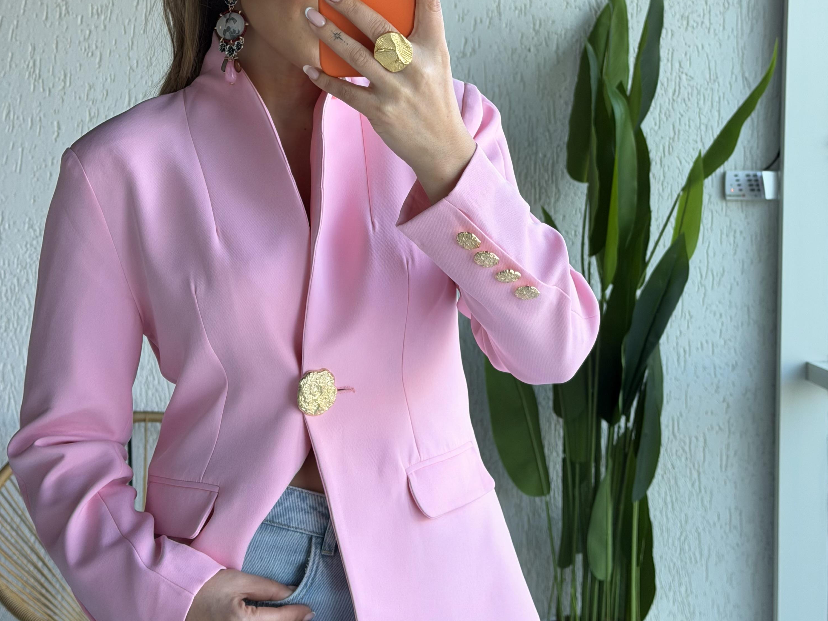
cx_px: 414
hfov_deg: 29.8
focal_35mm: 65
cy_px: 190
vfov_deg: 22.5
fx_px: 1555
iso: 50
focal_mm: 6.76
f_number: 1.78
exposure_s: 1/121
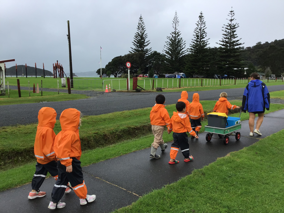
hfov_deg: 58.4
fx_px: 254
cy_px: 106
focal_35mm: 31
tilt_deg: -2.6
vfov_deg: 45.4
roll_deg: +0.1
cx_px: 142
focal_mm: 3.3
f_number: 2.4
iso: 25
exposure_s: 1/390
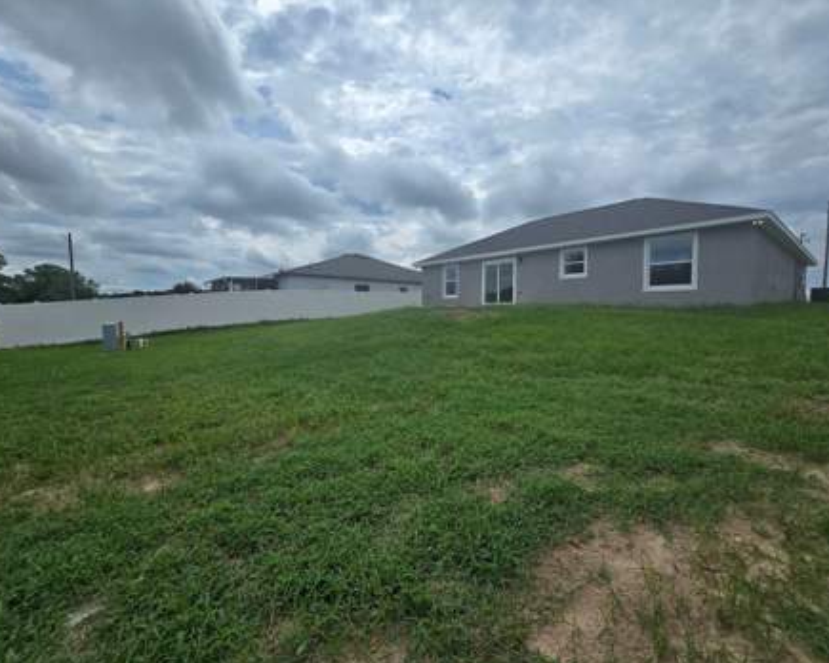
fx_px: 343
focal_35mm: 14
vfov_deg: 88.0
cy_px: 328
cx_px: 431
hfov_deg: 100.7
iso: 50
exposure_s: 1/5638
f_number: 2.2
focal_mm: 2.2
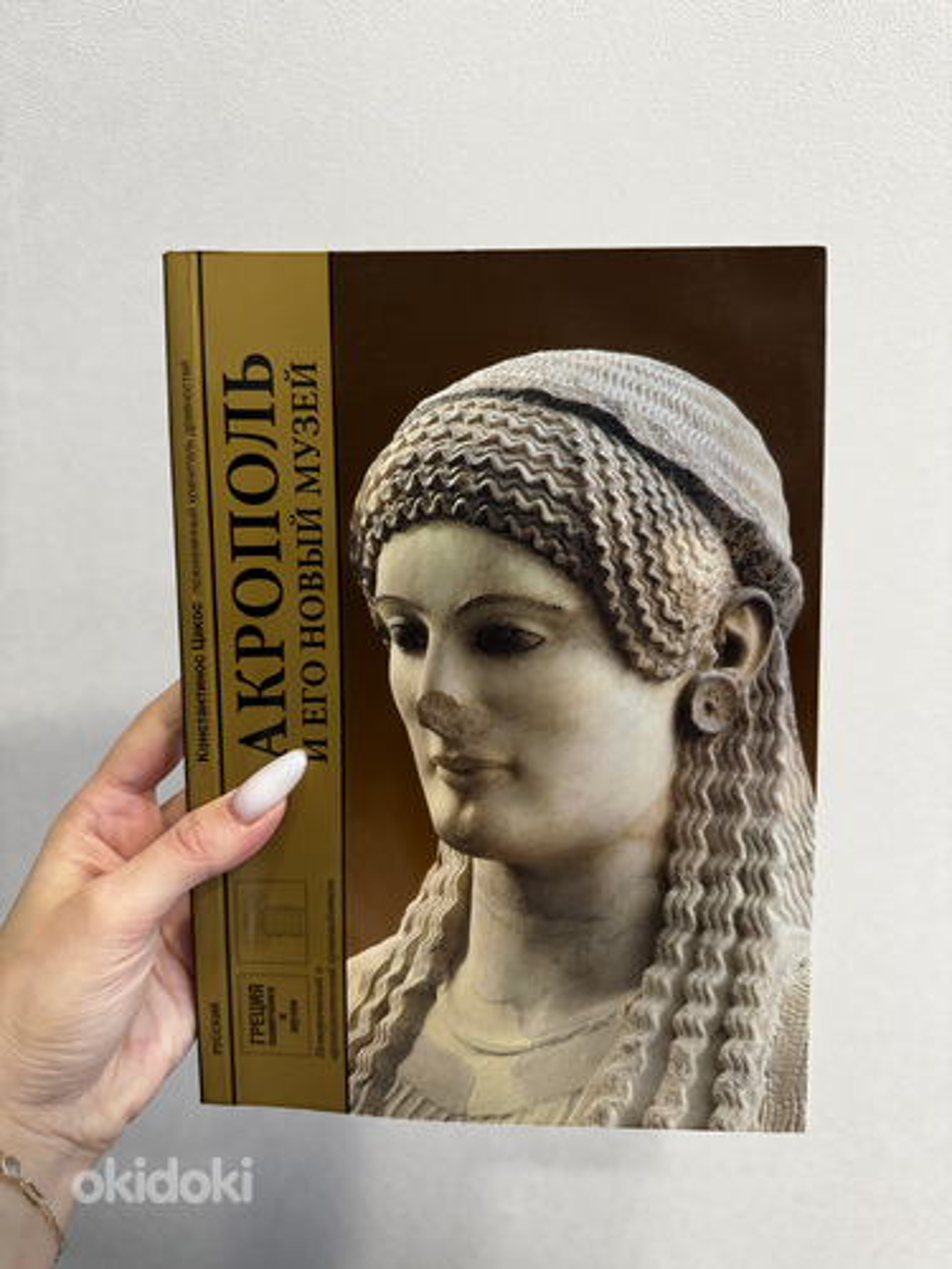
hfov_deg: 56.8
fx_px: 880
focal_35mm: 24
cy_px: 634
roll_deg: +0.7
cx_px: 476
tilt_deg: -12.4
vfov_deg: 71.6
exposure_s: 1/60
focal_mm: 6.76
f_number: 1.78
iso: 500
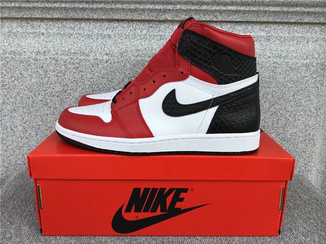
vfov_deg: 45.4
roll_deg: -0.3
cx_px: 163
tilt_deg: -14.6
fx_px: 292
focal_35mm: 31
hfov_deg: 58.4
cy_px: 122
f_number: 2.4
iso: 25
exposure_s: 1/364
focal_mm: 3.3
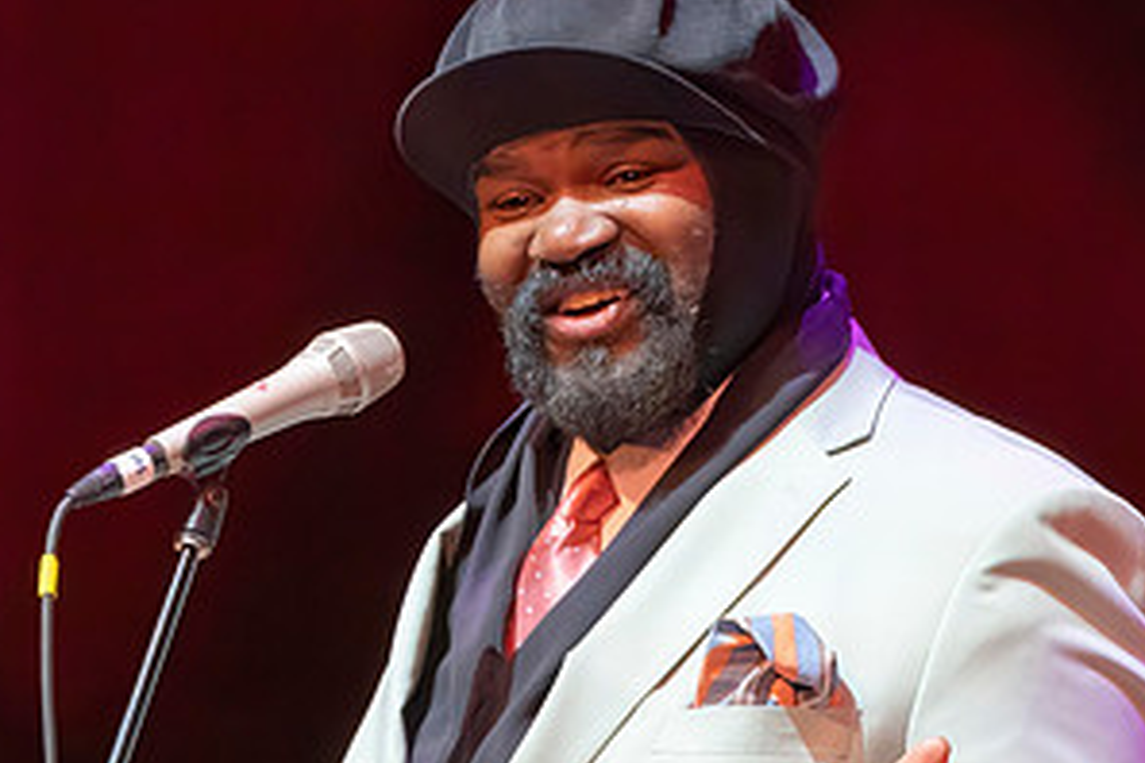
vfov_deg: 1.3
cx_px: 668
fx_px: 32916
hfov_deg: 2.0
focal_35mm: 1035
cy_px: 861
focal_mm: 348
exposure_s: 1/320
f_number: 5.6
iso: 5000
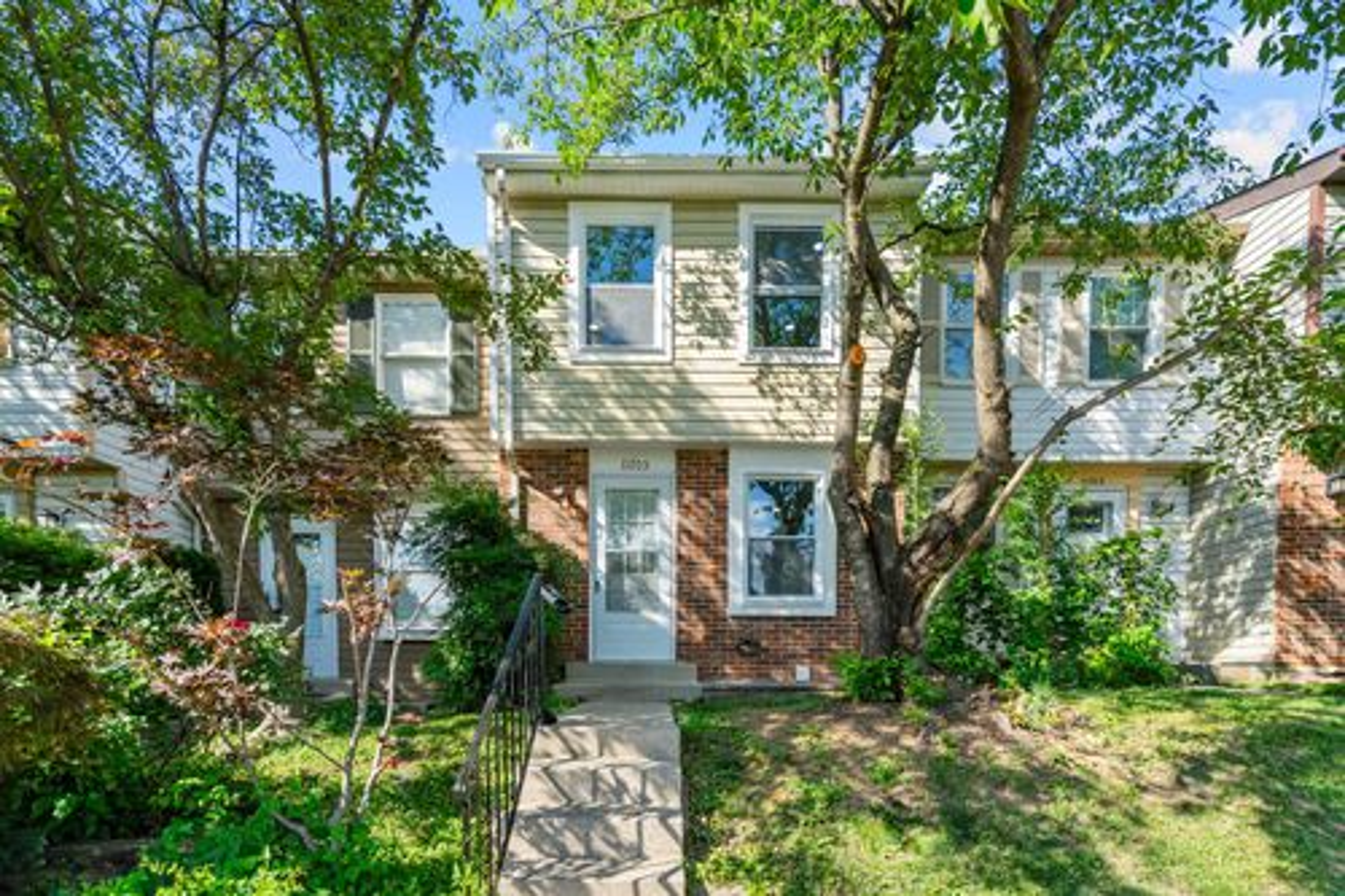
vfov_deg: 73.7
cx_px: 672
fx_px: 598
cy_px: 448
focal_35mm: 16
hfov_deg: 96.8
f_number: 8
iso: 400
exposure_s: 1/400
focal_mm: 16
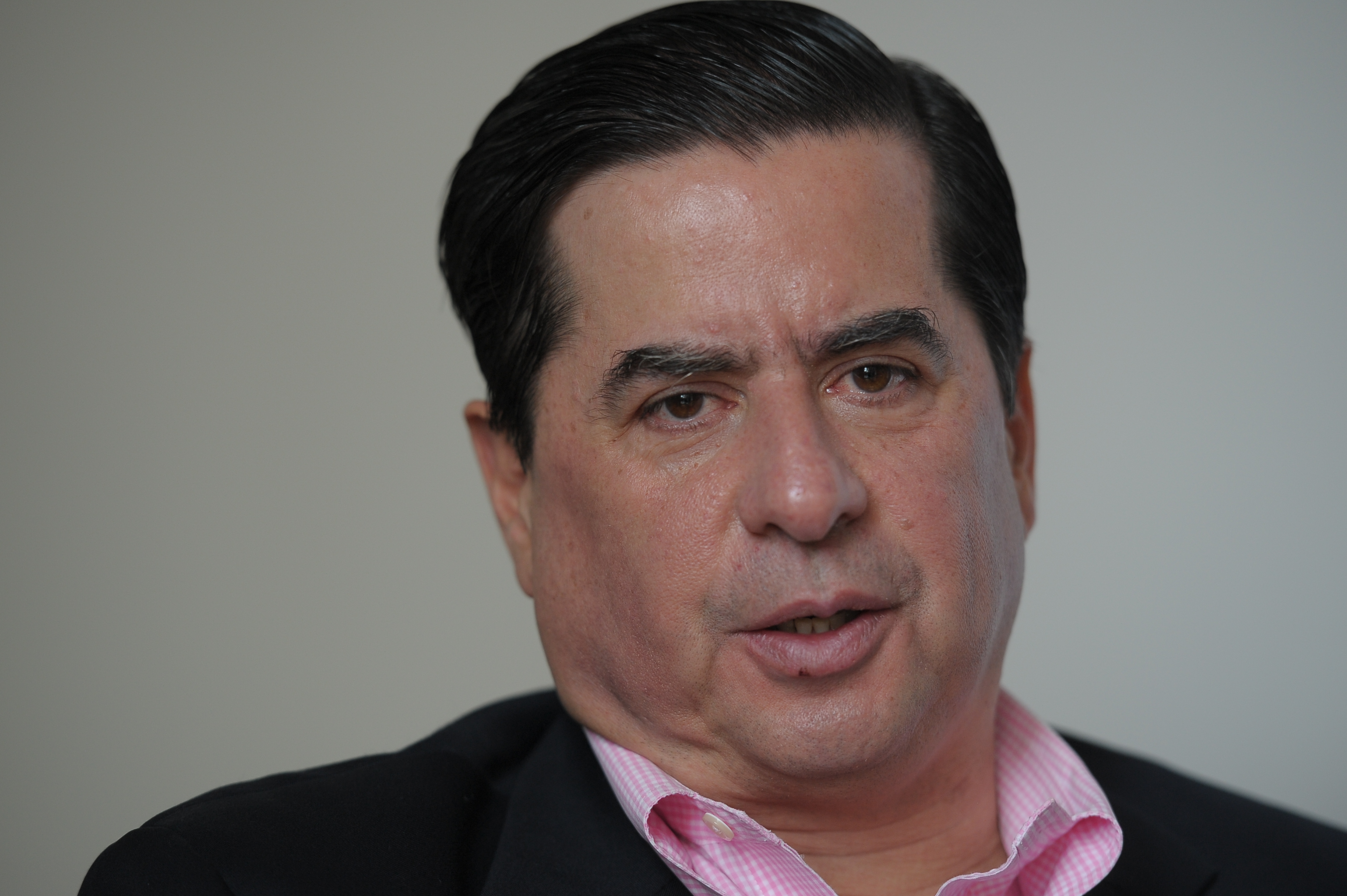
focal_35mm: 193
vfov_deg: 7.1
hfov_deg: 10.7
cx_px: 629
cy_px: 434
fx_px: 7217
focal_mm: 175
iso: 640
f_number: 2.8
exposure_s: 1/320
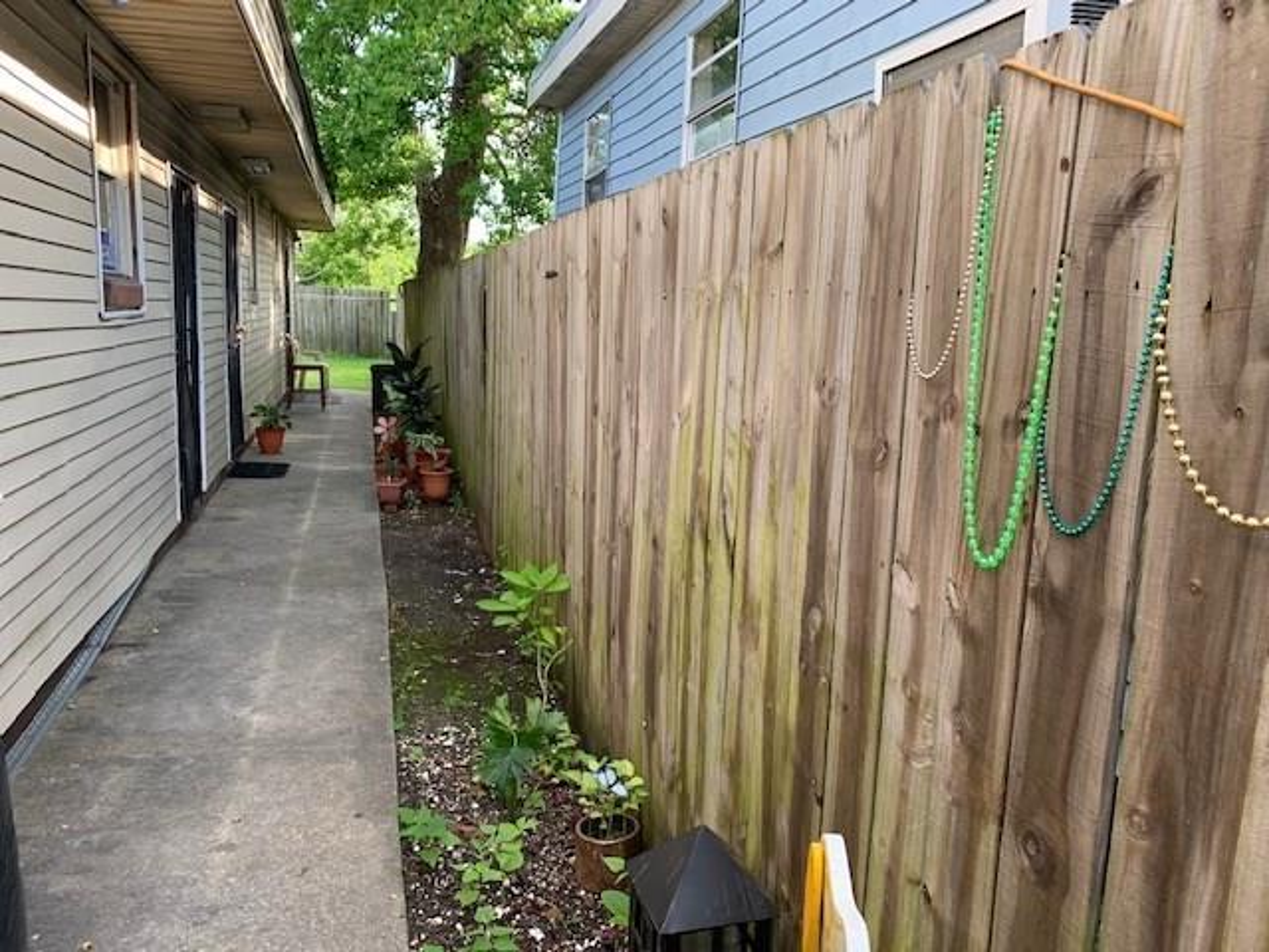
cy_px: 476
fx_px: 953
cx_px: 634
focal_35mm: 26
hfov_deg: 67.3
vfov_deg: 53.1
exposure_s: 1/121
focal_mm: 4.25
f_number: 1.8
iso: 25
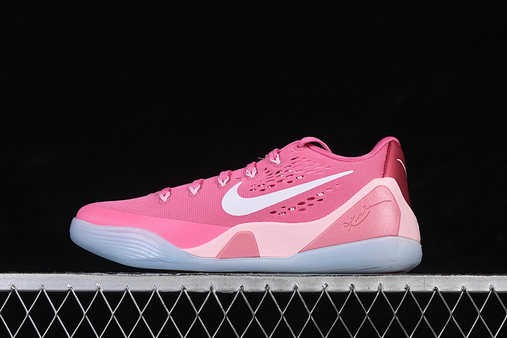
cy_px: 169
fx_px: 1056
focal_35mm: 75
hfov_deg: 27.0
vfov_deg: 18.2
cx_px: 254
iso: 160
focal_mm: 50
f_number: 8
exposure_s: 1/80
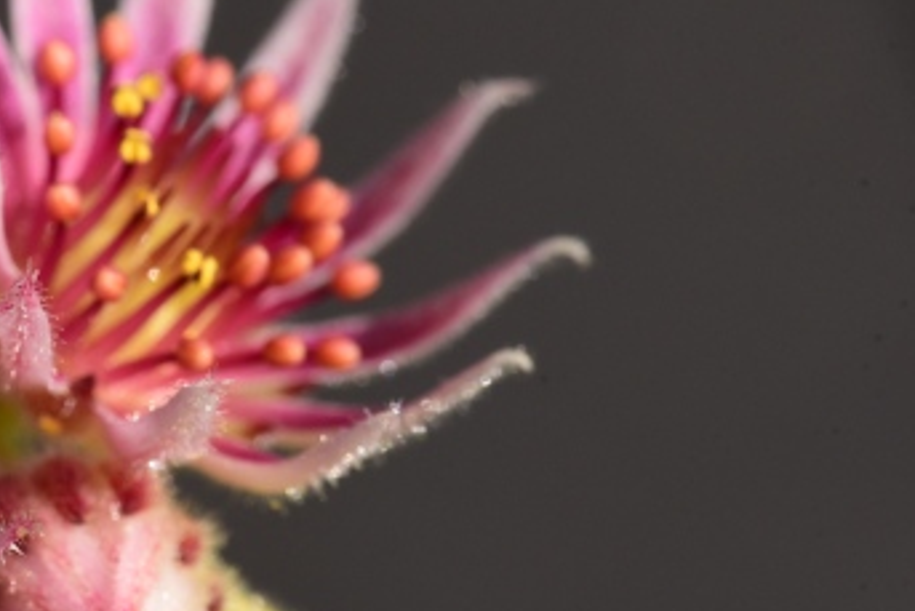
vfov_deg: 5.6
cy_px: 318
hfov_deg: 8.4
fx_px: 6229
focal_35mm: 245
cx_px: -11
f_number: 25
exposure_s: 1/320
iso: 800
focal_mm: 105
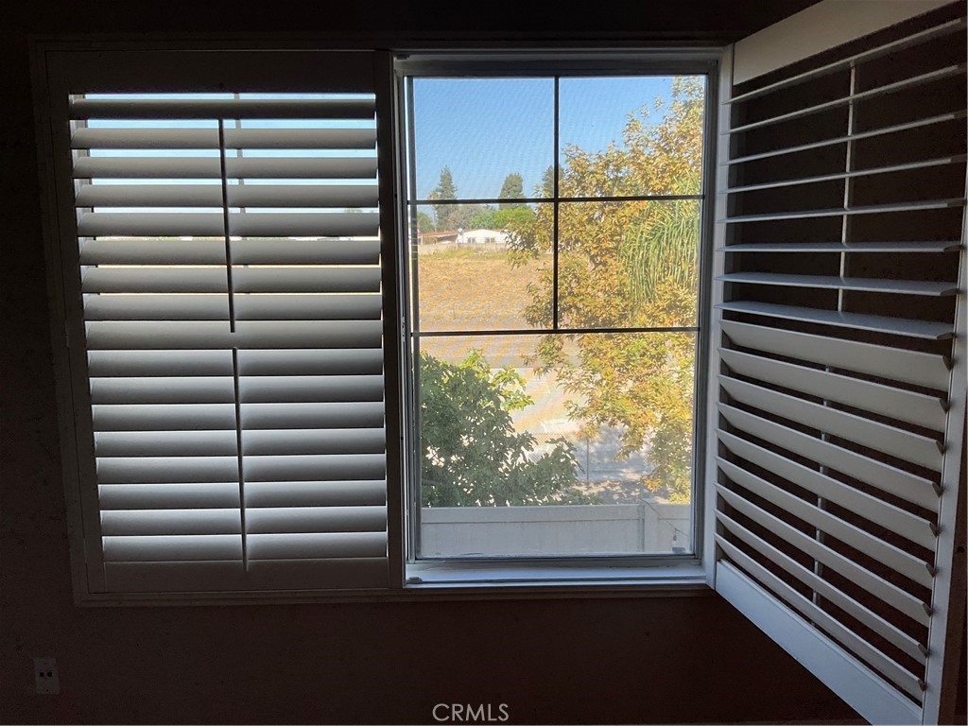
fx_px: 811
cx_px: 484
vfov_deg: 48.2
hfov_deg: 61.7
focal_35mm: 29
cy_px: 363
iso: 16
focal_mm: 3
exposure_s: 1/435
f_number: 1.8
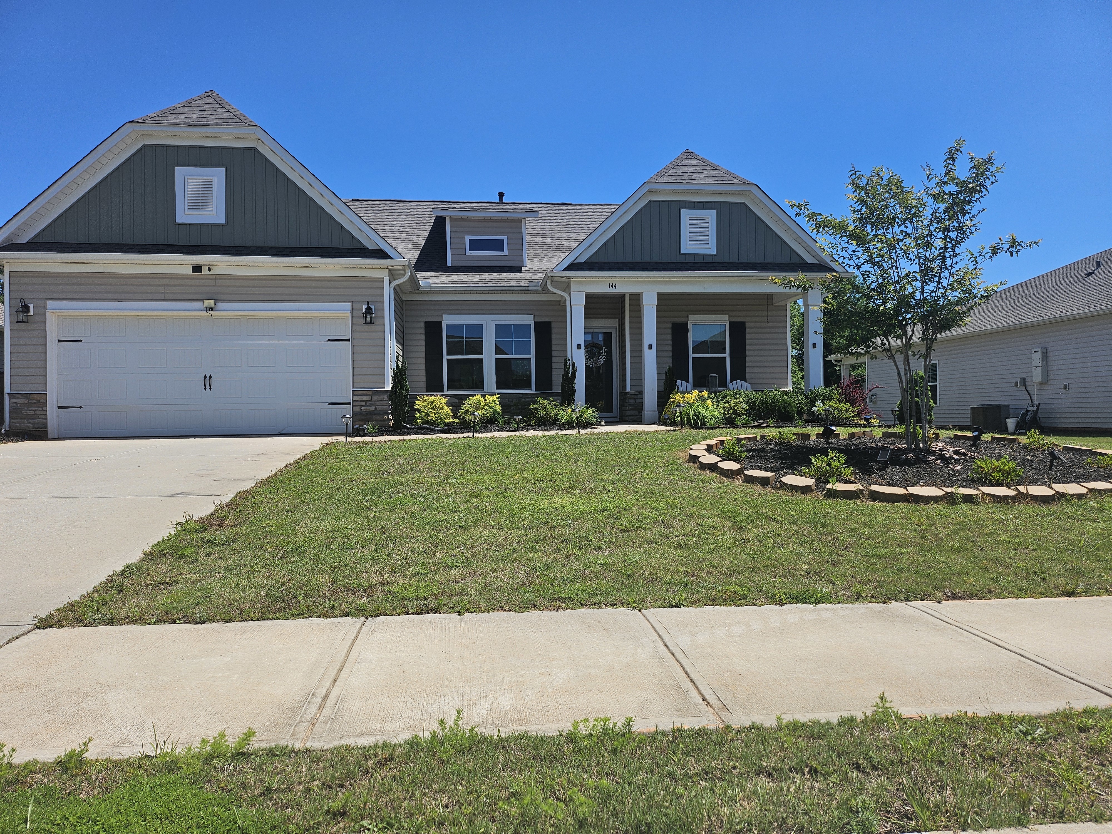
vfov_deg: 56.8
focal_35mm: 24
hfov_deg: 71.6
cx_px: 556
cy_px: 417
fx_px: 771
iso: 50
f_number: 1.8
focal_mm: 5
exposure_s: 1/4302
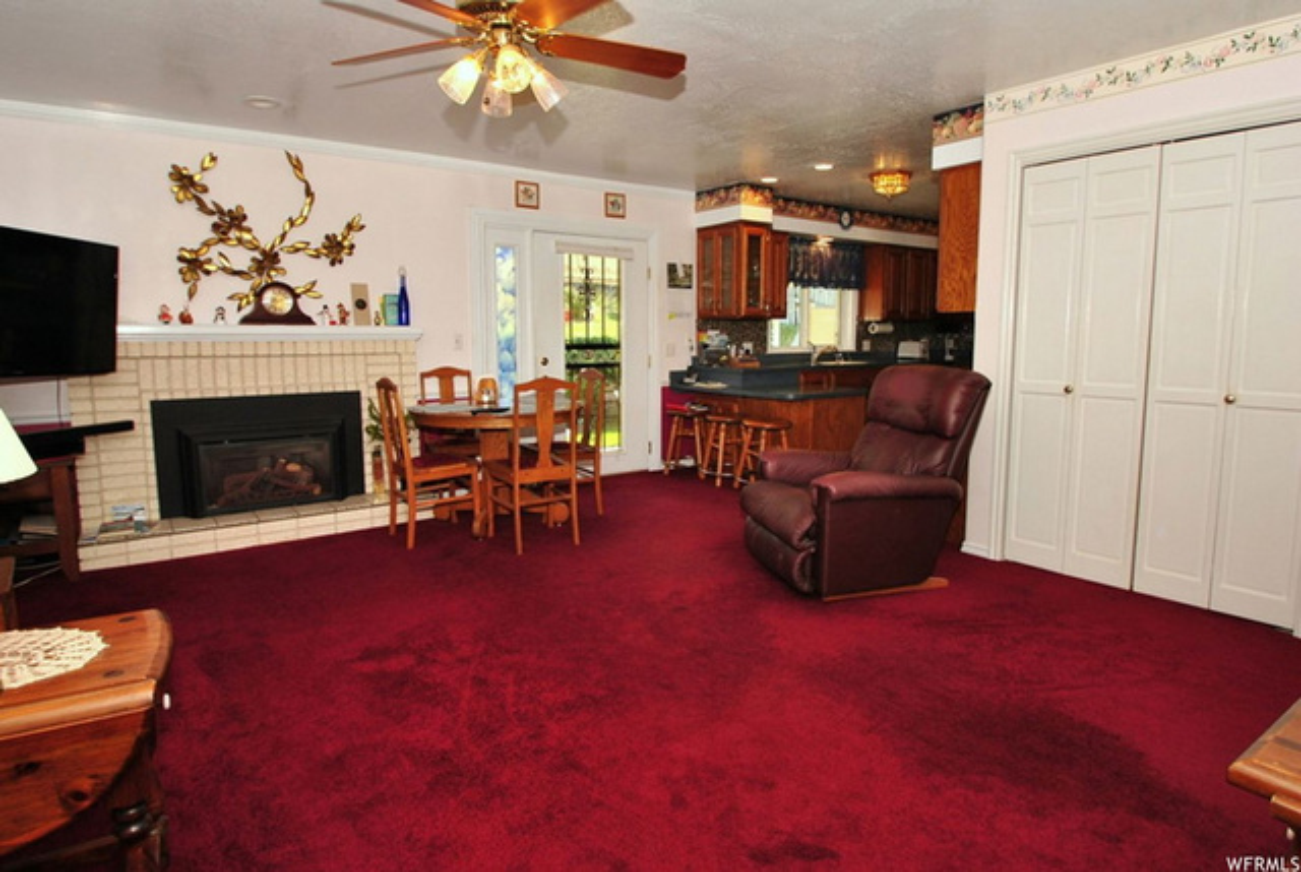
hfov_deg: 89.9
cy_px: 436
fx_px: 652
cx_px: 650
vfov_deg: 67.6
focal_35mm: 18
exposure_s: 1/125
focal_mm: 12
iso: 200
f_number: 4.5
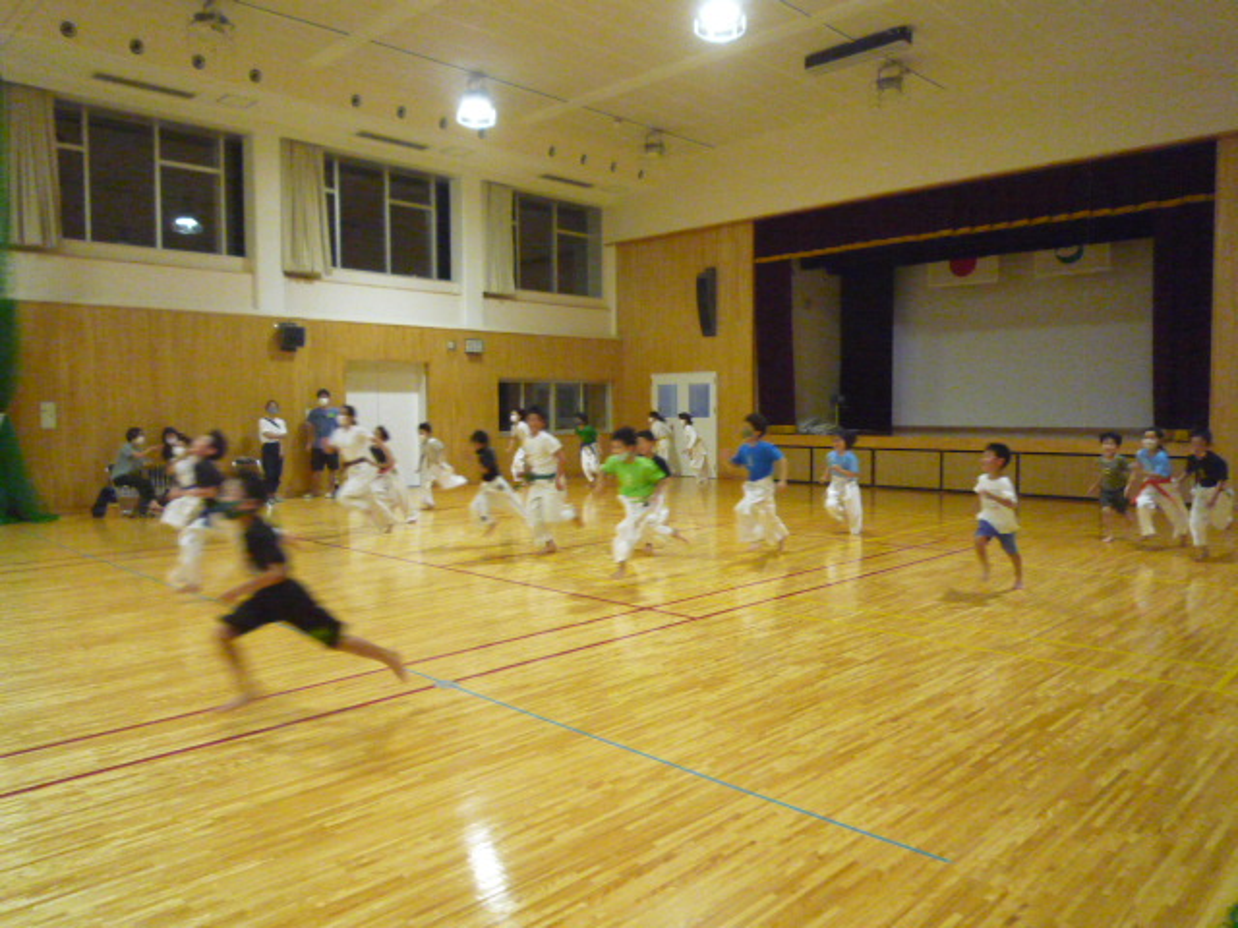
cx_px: 619
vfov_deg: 54.9
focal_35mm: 25
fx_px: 894
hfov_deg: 69.4
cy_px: 464
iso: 800
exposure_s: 1/100
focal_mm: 4.4
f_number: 2.8
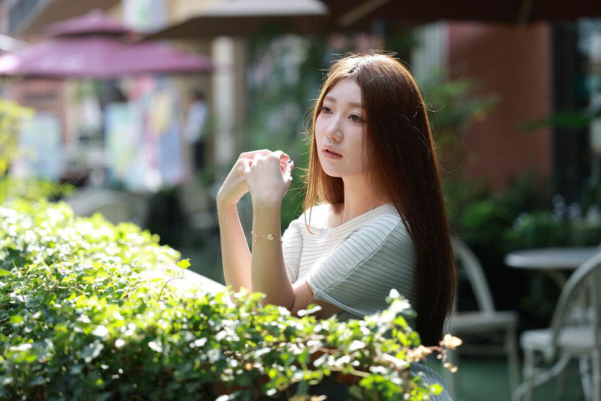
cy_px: 200
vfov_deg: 12.7
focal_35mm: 108
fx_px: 1803
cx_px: 300
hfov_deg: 18.9
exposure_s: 1/320
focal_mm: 108
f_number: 2.8
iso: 100
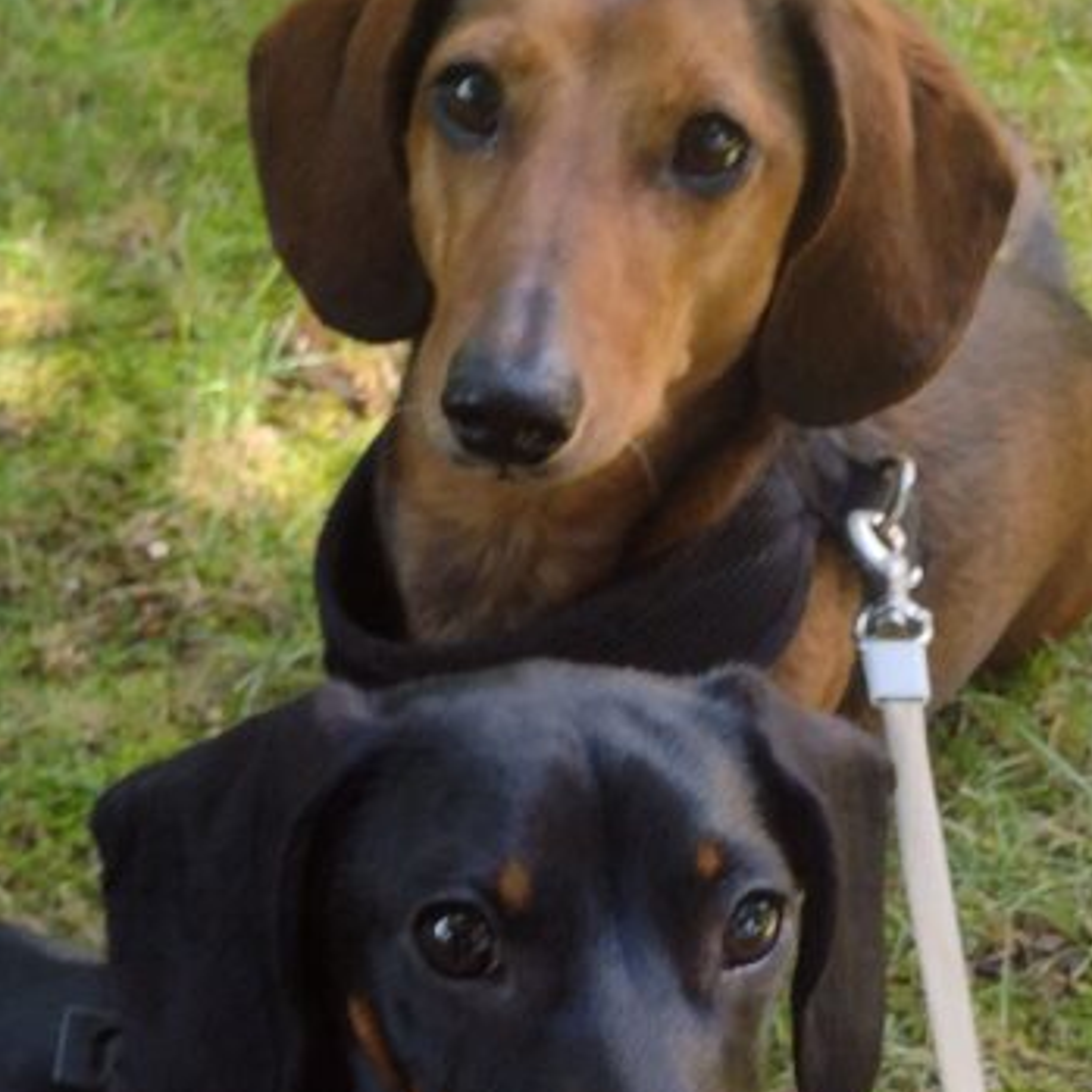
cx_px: 397
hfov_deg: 24.6
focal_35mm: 70
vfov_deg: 23.6
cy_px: 1089
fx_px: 2498
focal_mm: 4.71
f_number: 1.7
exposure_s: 1/141
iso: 100
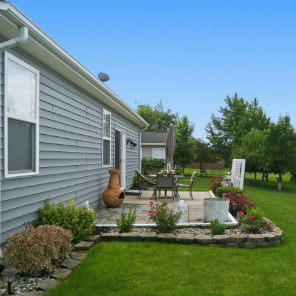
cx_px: 220
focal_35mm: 34
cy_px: 140
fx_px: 329
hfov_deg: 46.8
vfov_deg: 48.4
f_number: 5
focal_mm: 16
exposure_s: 1/500
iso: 100
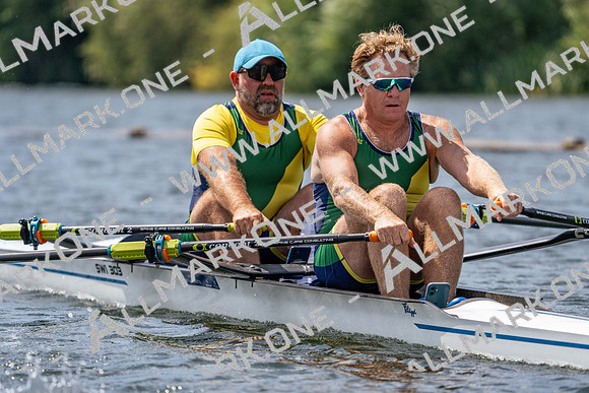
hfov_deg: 6.0
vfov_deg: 4.0
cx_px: 294
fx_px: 5629
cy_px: 196
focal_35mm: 344
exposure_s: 1/2000
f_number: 6.3
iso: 320
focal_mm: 344
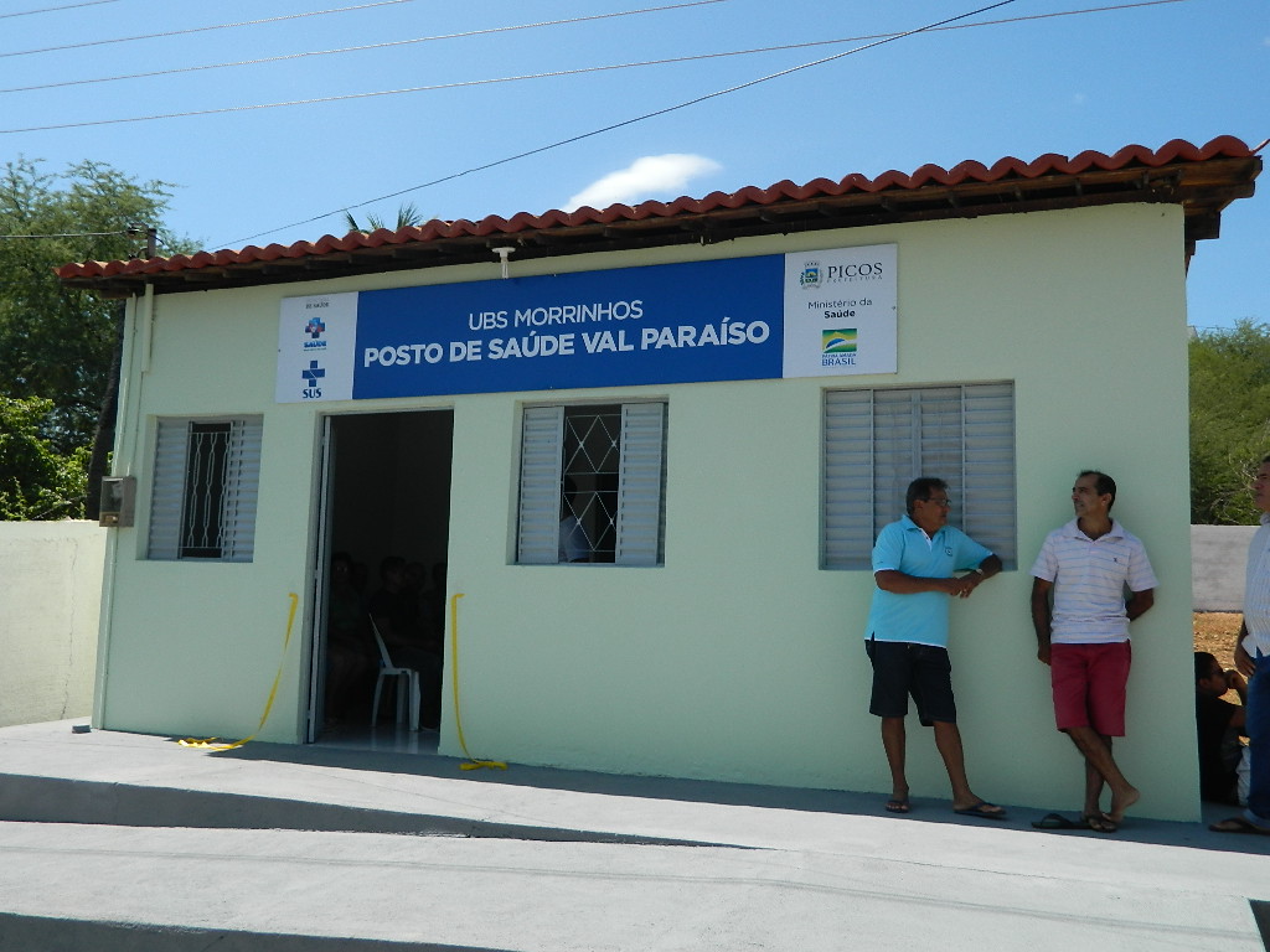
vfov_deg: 45.4
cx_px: 635
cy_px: 476
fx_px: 1137
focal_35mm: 31
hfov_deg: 58.4
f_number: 9.1
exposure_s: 1/160
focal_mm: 5.6
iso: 80
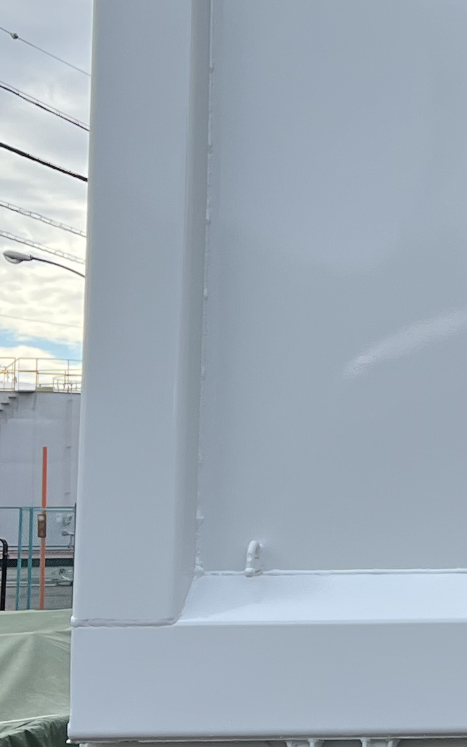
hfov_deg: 12.0
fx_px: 2035
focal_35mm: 100
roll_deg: +0.4
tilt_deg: +5.1
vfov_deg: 20.8
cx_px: 864
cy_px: 346
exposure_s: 1/3571
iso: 50
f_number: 1.5
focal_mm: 5.7
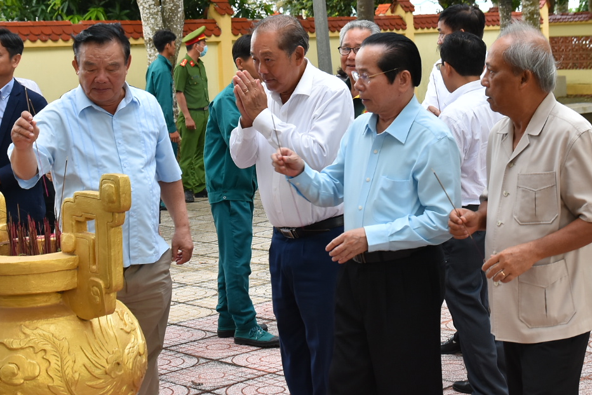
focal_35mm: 73
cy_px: 97
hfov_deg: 27.7
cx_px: 295
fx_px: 1200
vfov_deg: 18.5
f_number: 4.5
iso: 400
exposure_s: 1/125
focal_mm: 28
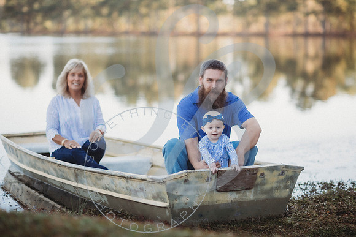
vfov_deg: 15.5
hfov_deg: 23.0
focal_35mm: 88
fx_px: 874
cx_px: 182
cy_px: 118
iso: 100
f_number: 2.8
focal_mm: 85
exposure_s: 1/500
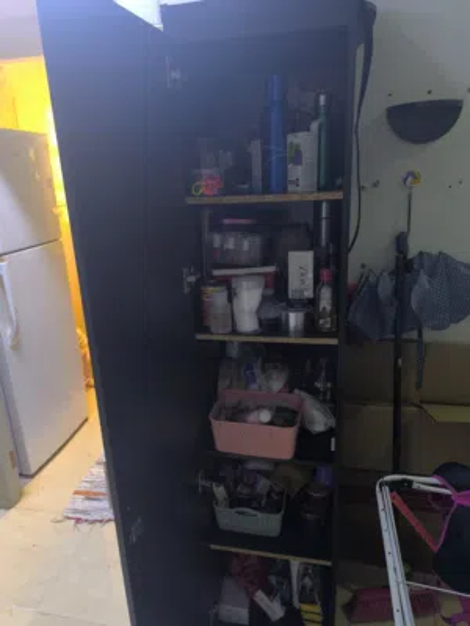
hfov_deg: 58.9
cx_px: 235
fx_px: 416
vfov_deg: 73.9
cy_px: 313
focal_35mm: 23
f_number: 1.65
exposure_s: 1/50
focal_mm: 6.14
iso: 500
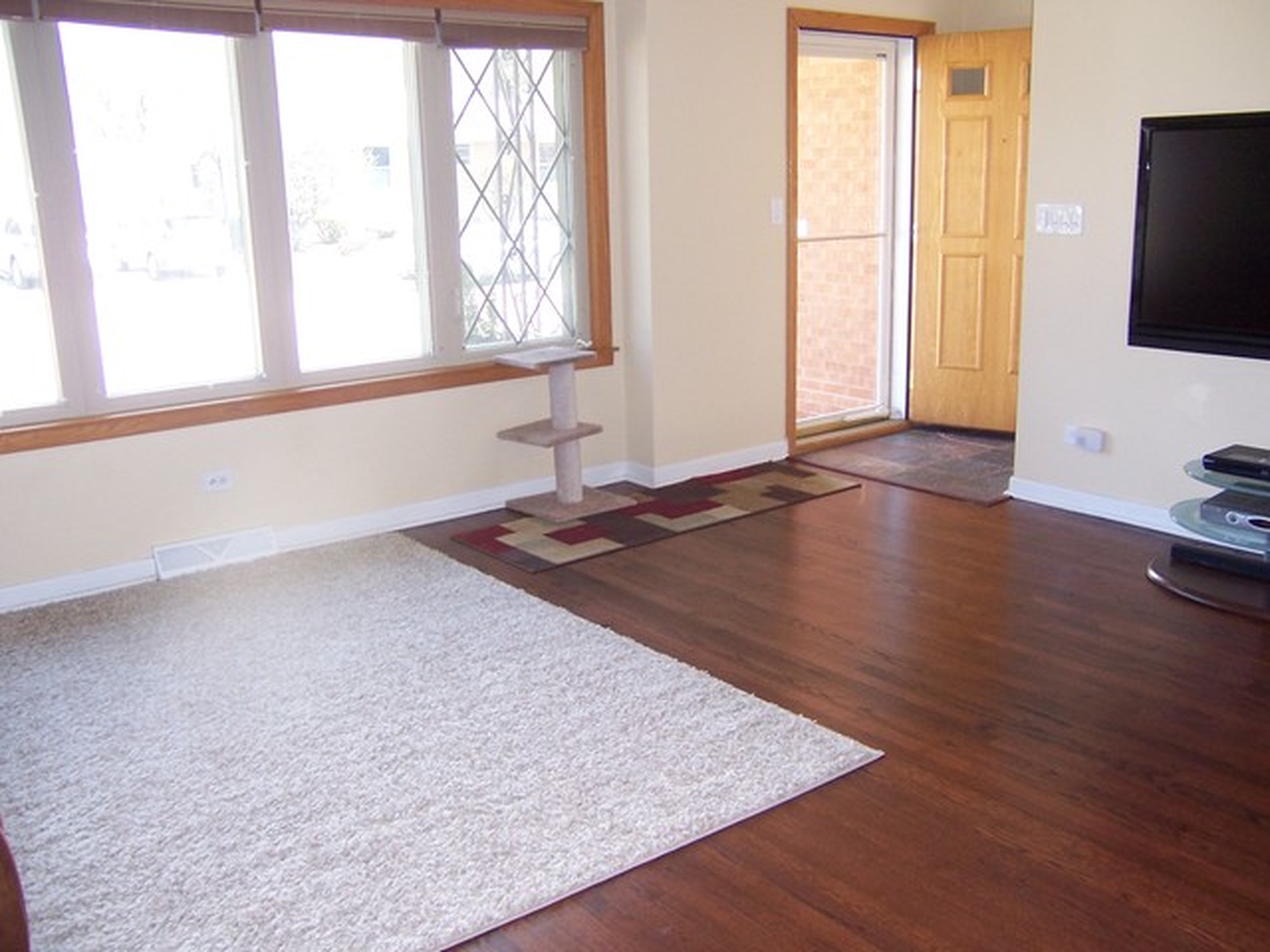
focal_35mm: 33
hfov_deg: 55.4
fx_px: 1211
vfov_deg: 42.9
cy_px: 476
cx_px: 635
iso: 140
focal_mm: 5.5
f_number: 2.8
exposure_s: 1/90
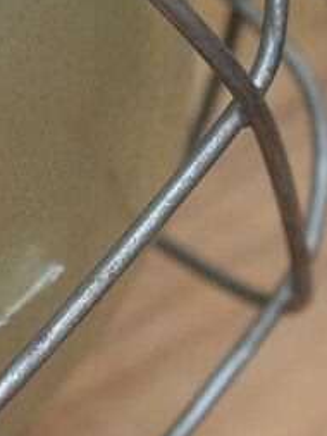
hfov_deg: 7.8
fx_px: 2341
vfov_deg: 10.5
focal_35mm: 186
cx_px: -185
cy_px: -47
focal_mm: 32
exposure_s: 1/50
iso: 200
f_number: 3.5
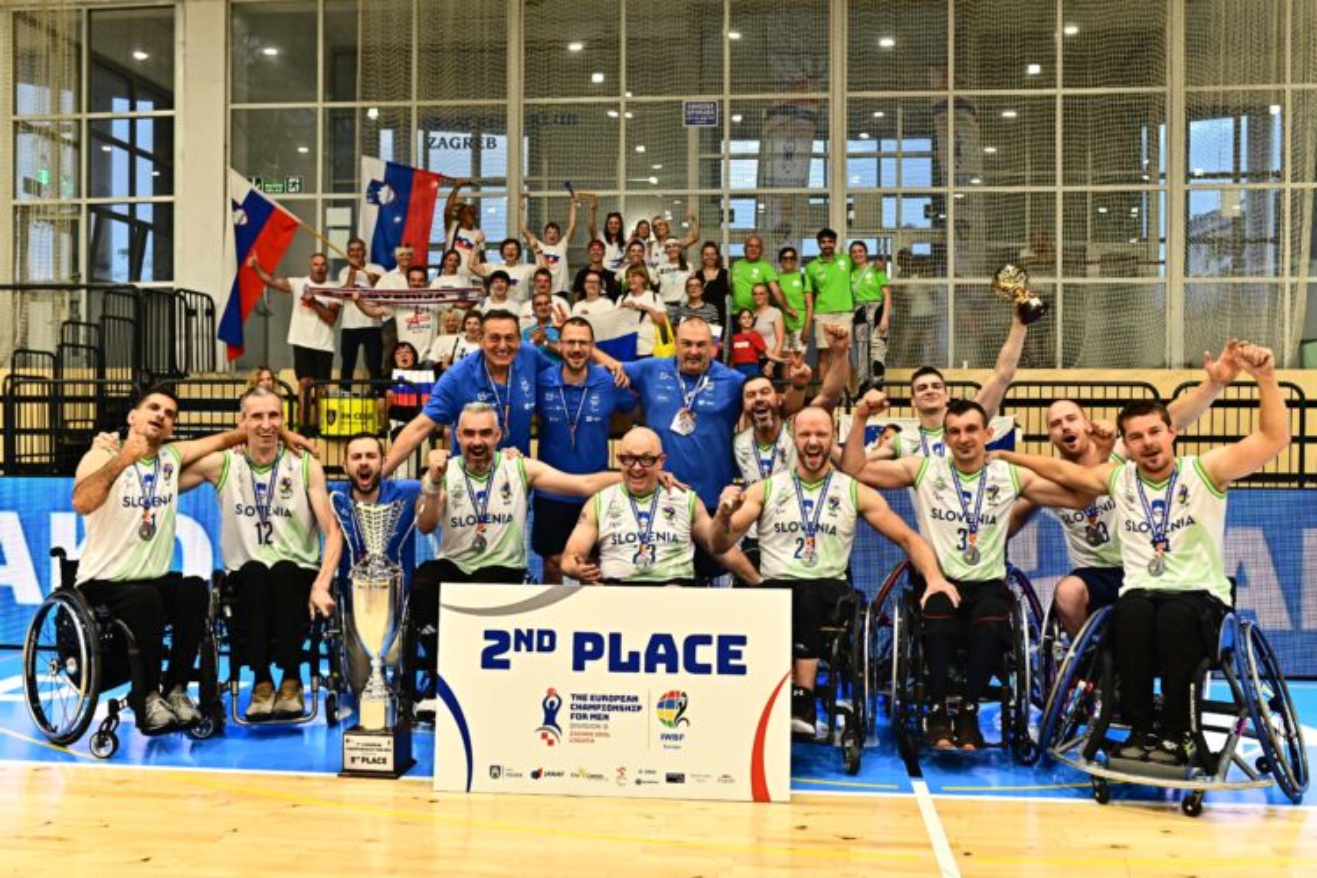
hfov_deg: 54.4
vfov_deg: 37.9
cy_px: 439
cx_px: 658
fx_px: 1280
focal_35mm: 35
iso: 2000
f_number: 5
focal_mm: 35
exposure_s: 1/400
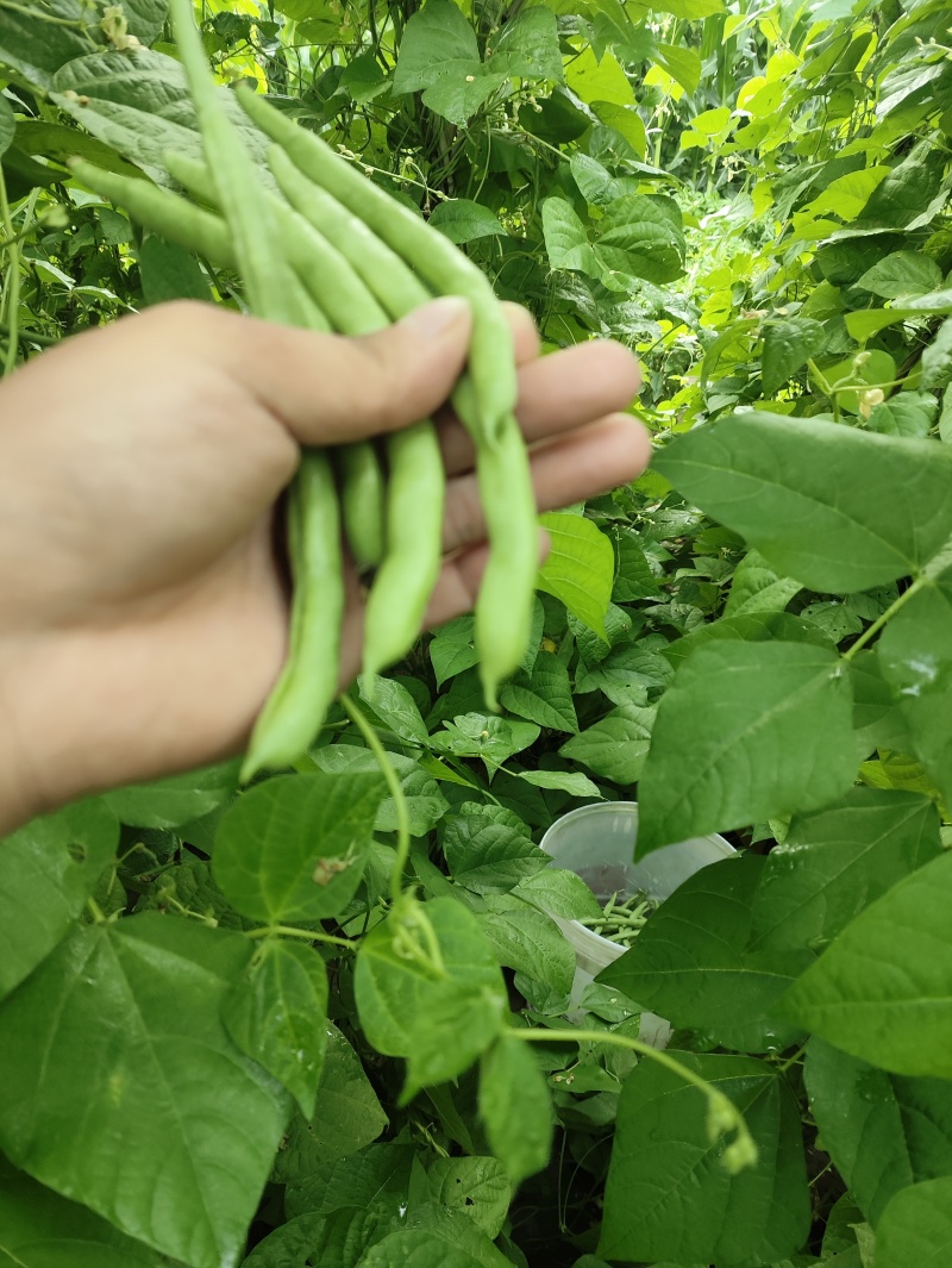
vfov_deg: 69.4
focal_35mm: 25
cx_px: 476
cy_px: 634
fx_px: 916
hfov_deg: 54.9
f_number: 1.79
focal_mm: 4.71
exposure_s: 1/50
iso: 97
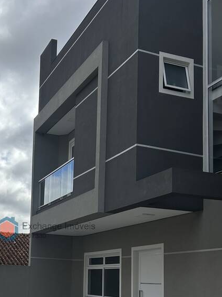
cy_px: 229
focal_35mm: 50
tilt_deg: +6.8
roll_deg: -1.9
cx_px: 44
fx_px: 428
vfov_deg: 37.1
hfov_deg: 28.5
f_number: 1.5
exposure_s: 1/6993
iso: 50
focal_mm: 5.7
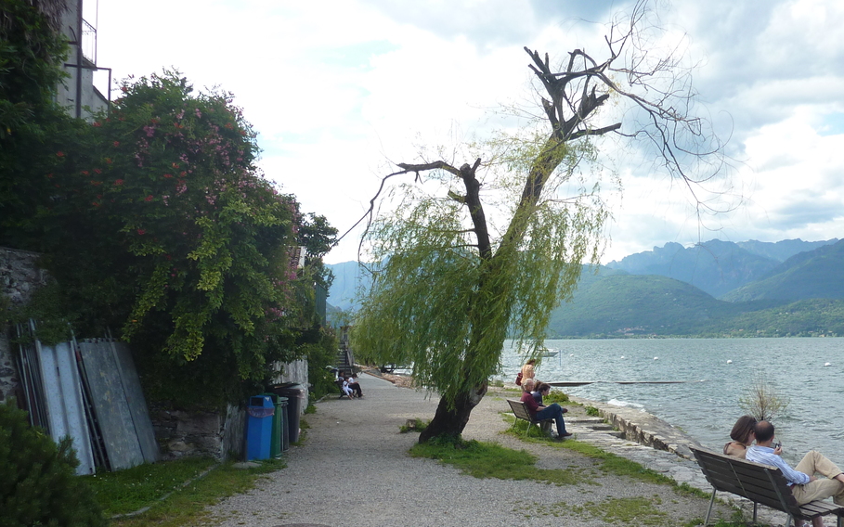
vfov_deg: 36.1
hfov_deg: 55.0
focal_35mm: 35
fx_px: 805
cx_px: 501
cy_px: 327
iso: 80
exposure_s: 1/320
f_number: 4
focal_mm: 4.1
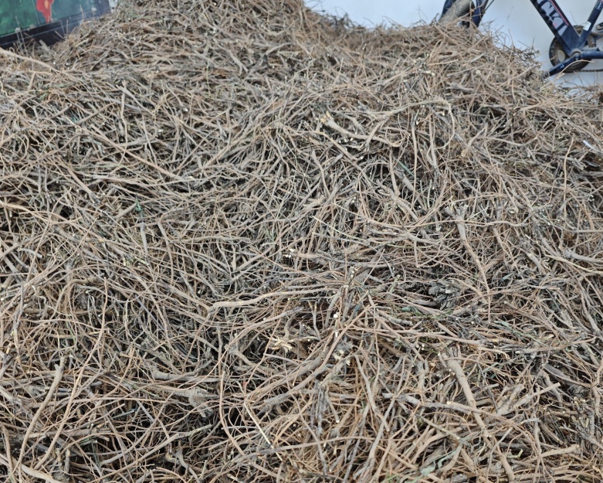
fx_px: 571
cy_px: 350
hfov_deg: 55.7
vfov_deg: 44.6
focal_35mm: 32
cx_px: 298
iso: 50
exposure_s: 1/159
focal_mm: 5.84
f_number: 1.6
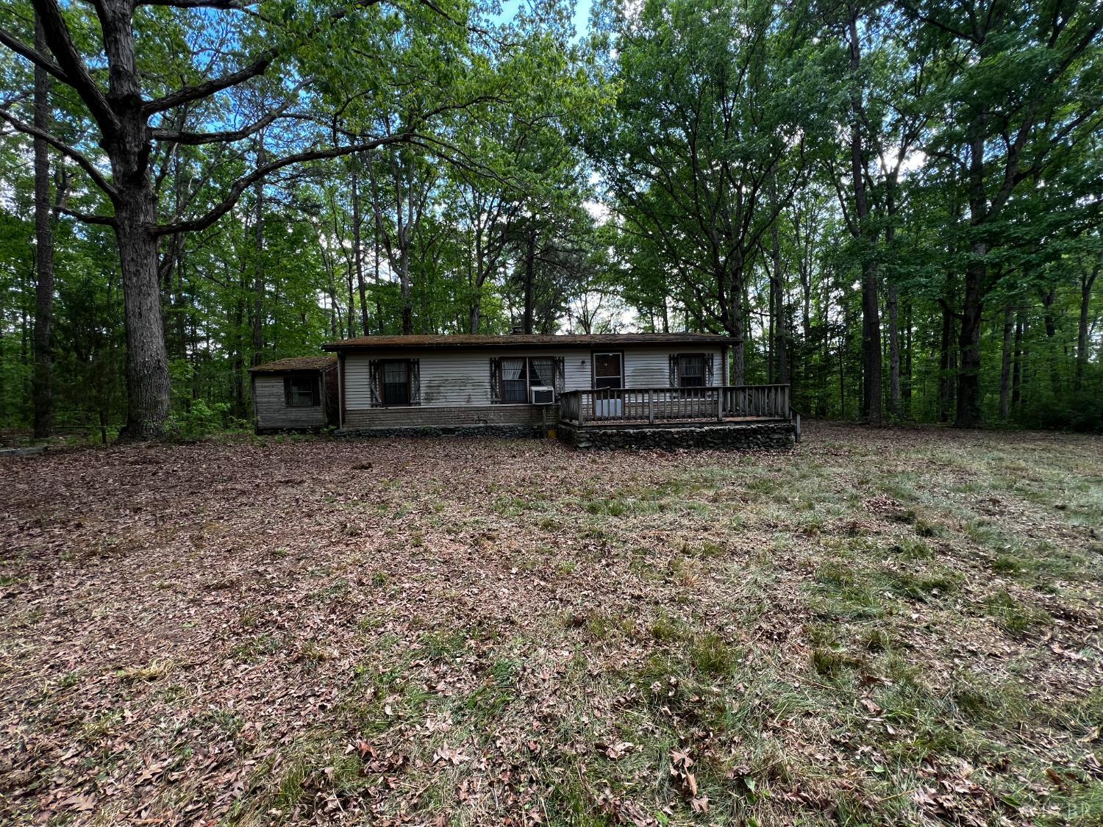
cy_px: 414
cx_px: 552
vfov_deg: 89.9
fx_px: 414
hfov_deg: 106.2
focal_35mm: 13
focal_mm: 1.57
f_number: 1.8
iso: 32
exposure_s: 1/128
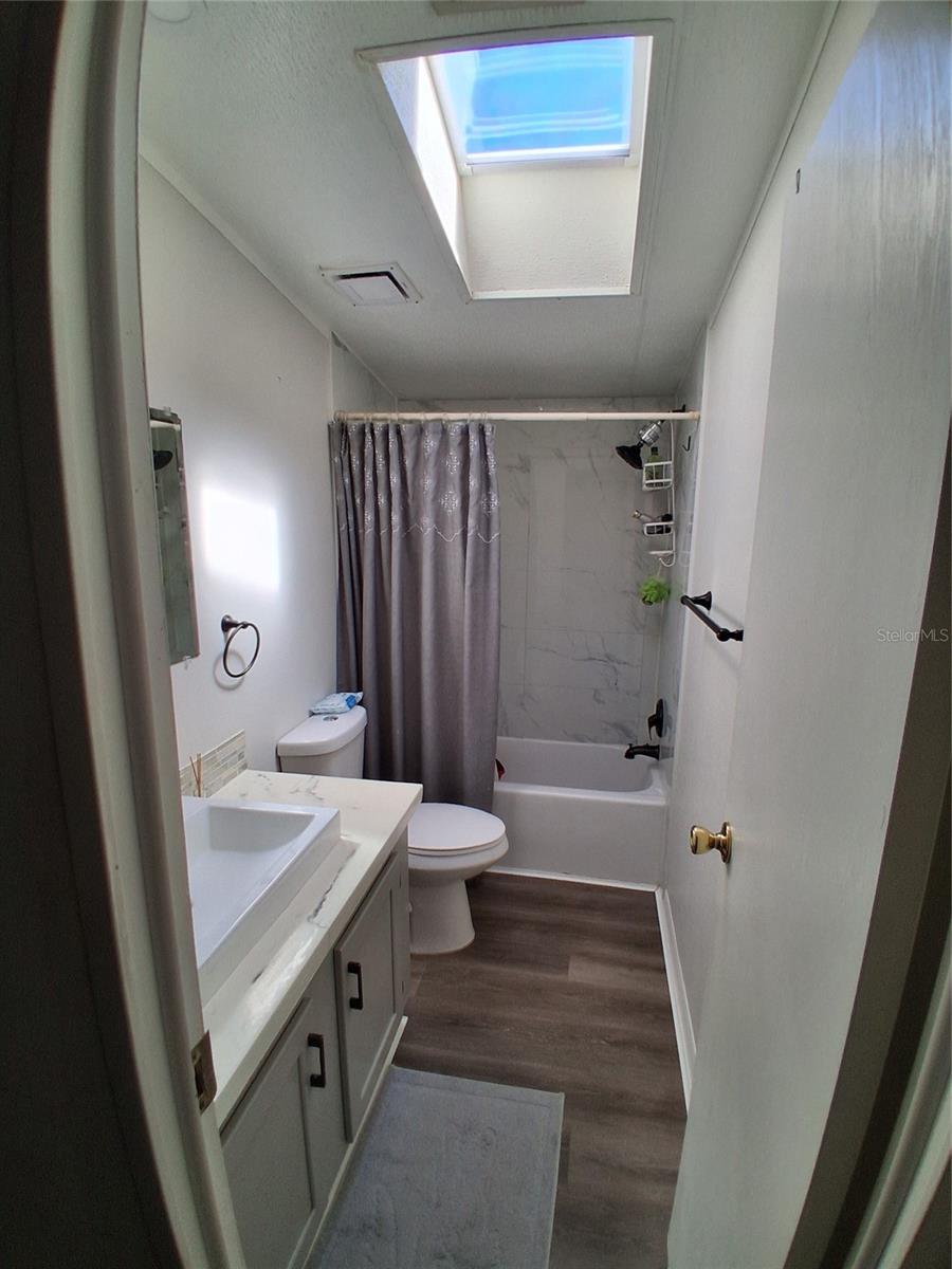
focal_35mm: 17
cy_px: 634
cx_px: 476
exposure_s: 1/121
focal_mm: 1.4
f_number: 2.2
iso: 50
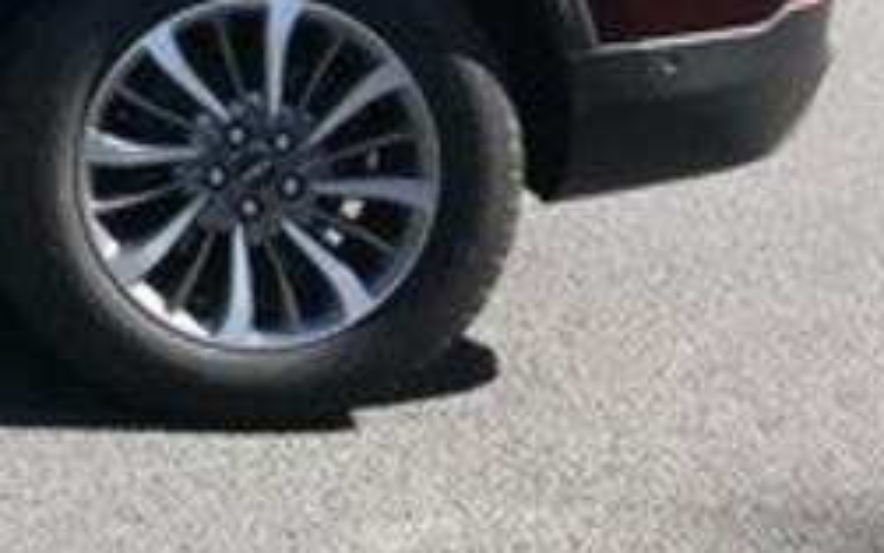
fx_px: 2916
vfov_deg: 10.6
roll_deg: +0.2
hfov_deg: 15.1
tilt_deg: -1.7
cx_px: -676
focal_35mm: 121
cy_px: -204
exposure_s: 1/679
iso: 20
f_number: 1.8
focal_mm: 3.99
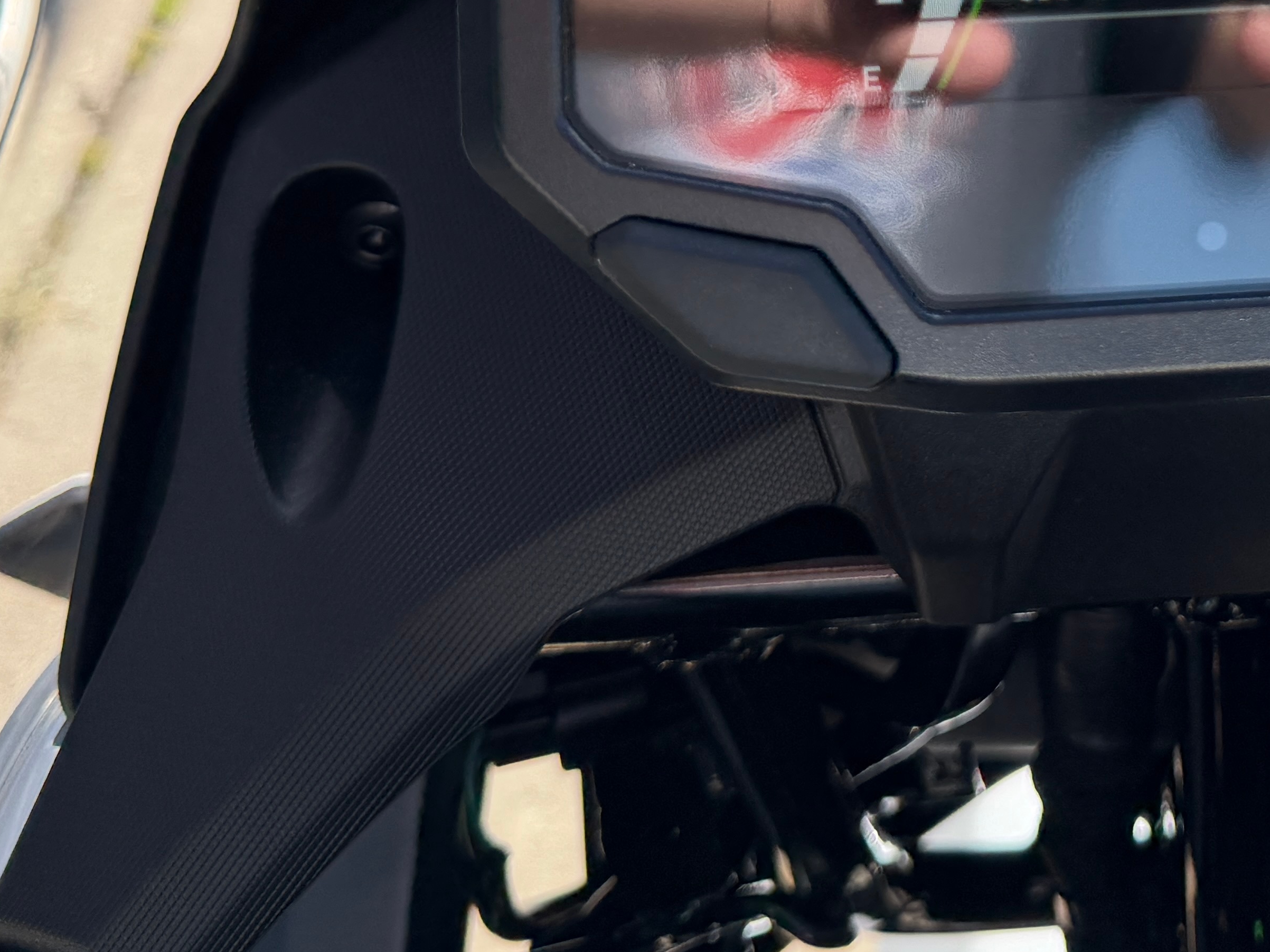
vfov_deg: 24.0
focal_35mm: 57
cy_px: -97
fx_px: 2091
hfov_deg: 31.9
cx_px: 1185
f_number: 1.78
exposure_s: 1/1585
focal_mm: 6.76
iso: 100
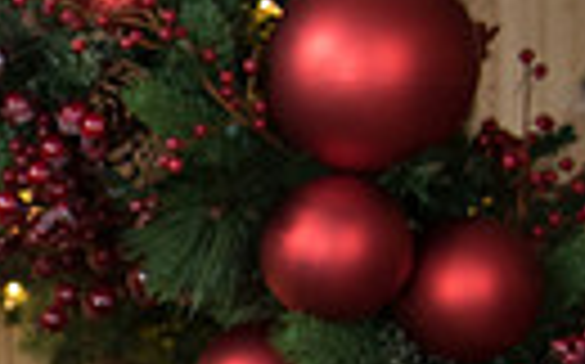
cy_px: 562
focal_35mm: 201
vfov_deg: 6.4
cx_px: -420
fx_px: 3202
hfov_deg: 10.0
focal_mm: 38
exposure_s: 1/60
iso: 1000
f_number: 4
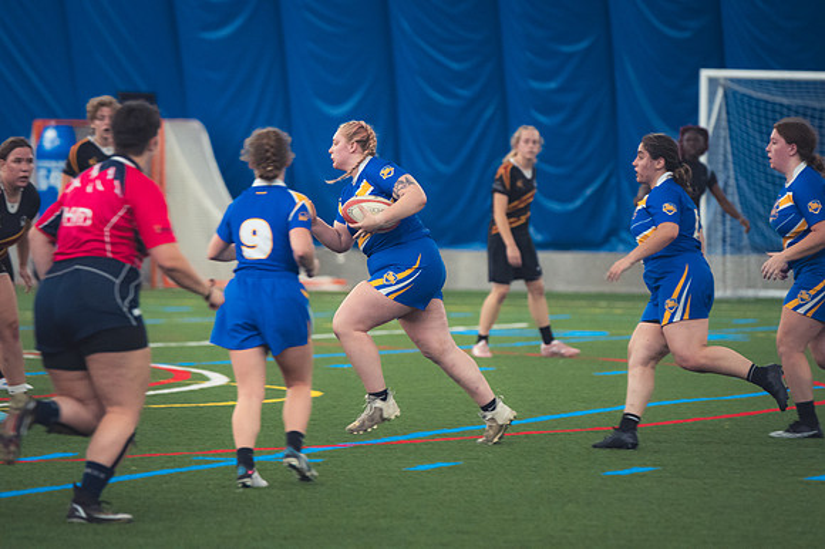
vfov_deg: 4.8
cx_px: 412
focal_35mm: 285
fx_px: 6527
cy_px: 274
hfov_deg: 7.2
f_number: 2.8
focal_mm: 190
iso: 2800
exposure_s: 1/320
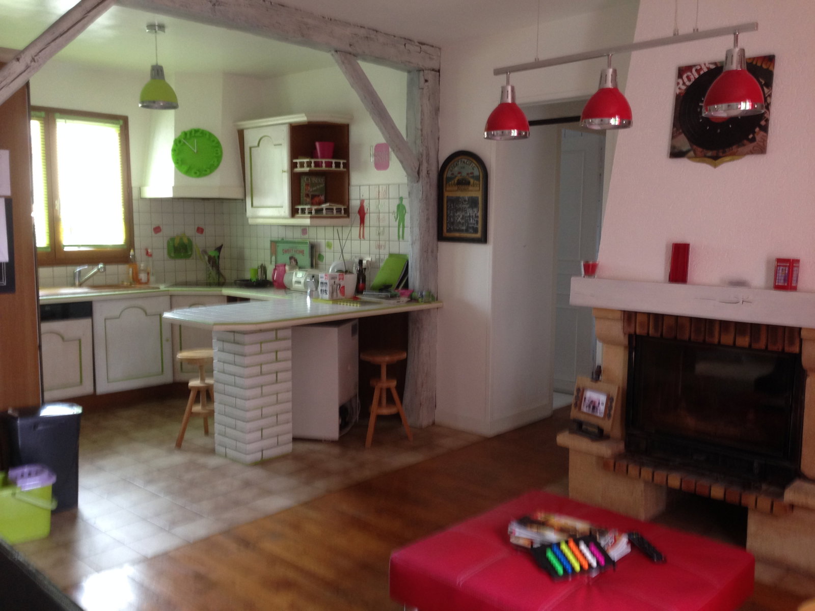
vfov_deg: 42.9
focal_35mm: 33
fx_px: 777
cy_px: 306
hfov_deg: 55.4
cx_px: 408
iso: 100
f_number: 2.4
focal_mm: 4.12
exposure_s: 1/20
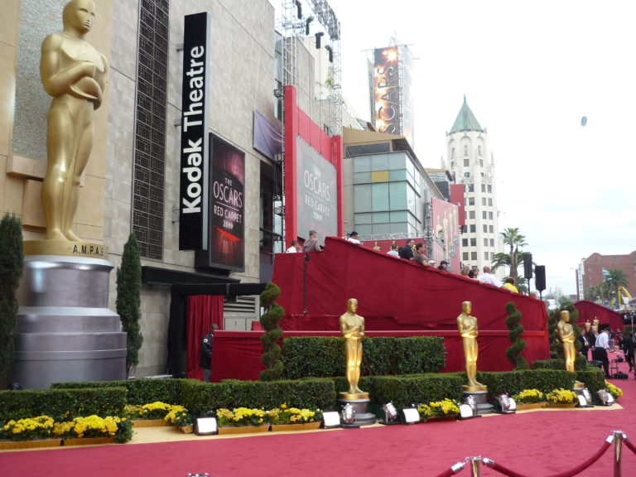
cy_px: 238
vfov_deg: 42.9
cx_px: 318
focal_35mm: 33
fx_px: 606
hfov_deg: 55.4
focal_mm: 5.5
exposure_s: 1/320
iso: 100
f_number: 2.8
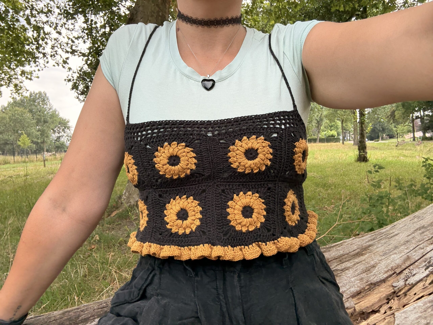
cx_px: 216
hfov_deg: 73.9
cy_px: 162
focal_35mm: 23
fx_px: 288
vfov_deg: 58.9
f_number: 1.9
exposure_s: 1/121
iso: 50
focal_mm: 2.69
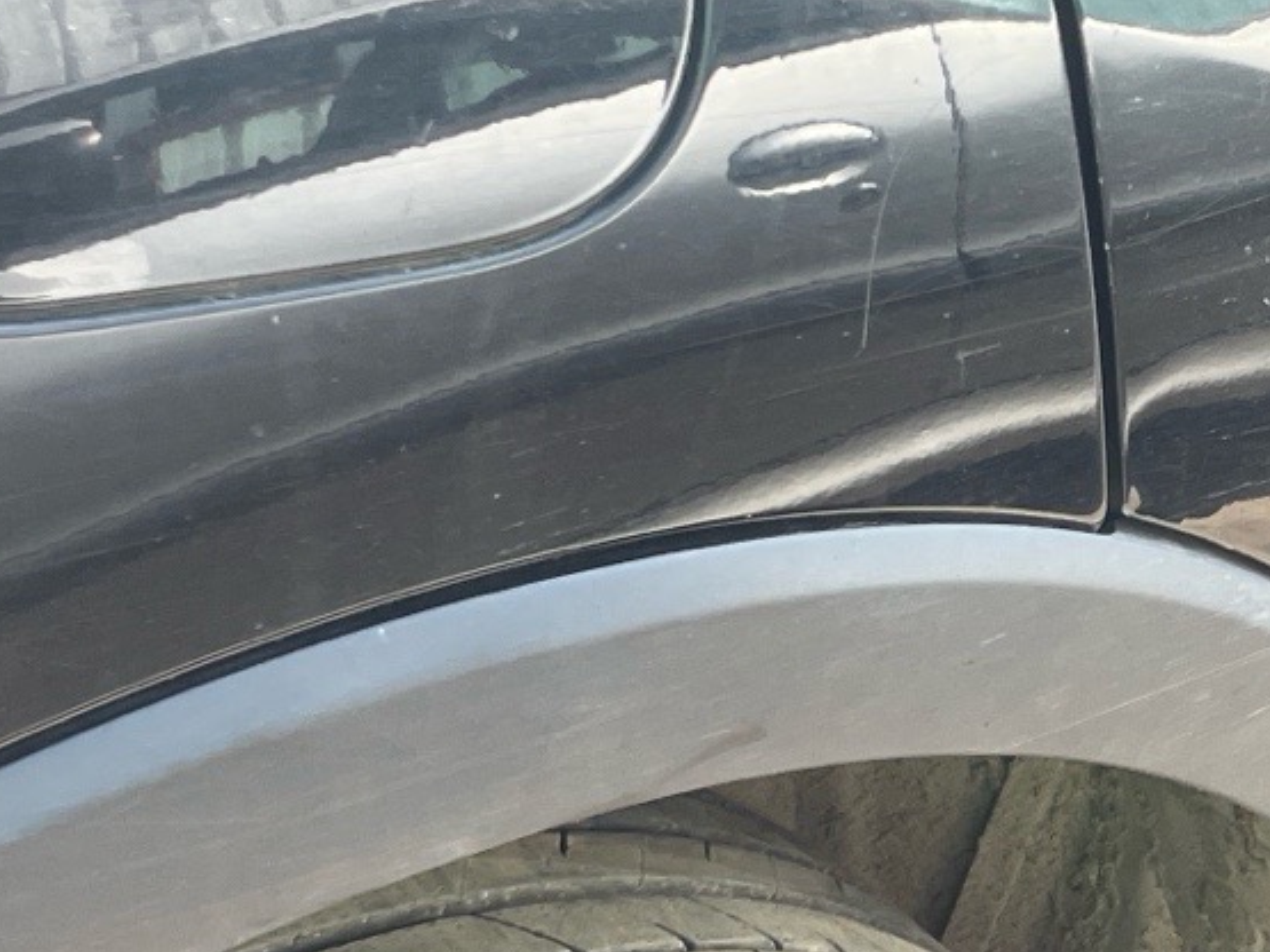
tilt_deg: -36.5
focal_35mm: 90
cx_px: 1323
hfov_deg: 20.9
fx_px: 3301
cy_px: 526
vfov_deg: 16.4
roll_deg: -6.8
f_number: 1.6
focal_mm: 4.2
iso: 32
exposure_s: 1/399
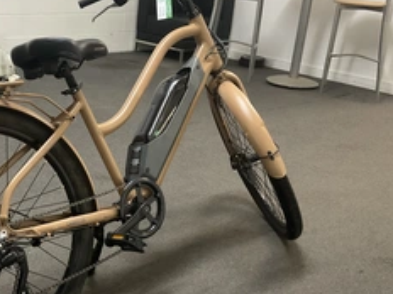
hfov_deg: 37.3
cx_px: 98
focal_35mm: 50
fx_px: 568
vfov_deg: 29.1
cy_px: 147
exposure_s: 1/40
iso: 250
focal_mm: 3
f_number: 1.8
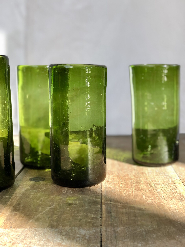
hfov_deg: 25.7
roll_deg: +1.1
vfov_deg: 33.8
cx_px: 92
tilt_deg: -9.3
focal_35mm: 57
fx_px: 406
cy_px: 124
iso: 32
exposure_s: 1/60
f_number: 2.8
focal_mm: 6.6
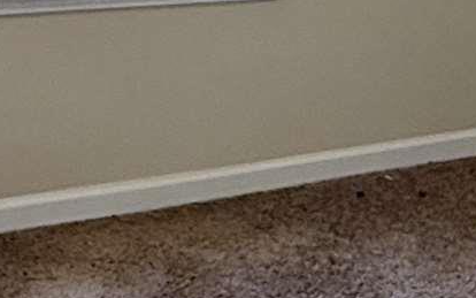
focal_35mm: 110
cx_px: 289
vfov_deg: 11.9
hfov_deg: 18.9
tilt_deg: -16.6
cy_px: 53
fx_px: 1427
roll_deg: -6.7
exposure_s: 1/120
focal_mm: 2.22
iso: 250
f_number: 2.2
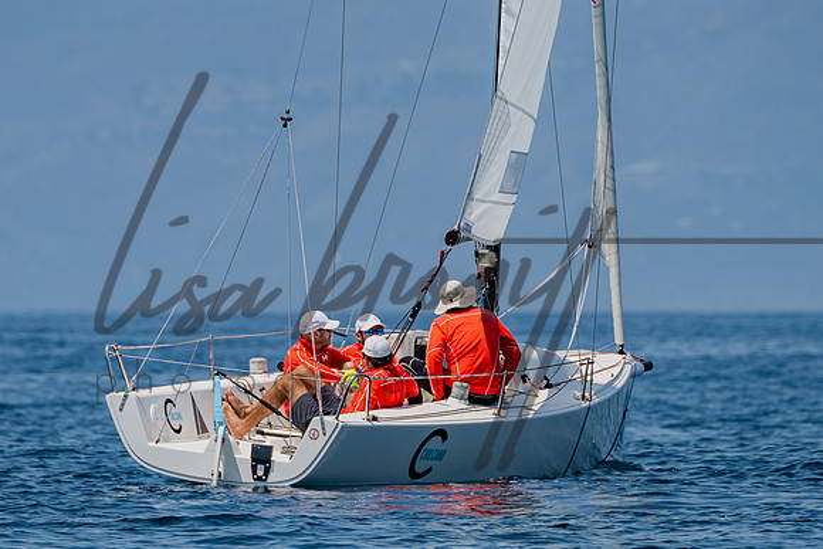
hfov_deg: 2.2
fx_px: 21422
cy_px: 209
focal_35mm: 937
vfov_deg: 1.5
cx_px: 405
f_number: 6.3
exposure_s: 1/800
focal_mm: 400
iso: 125
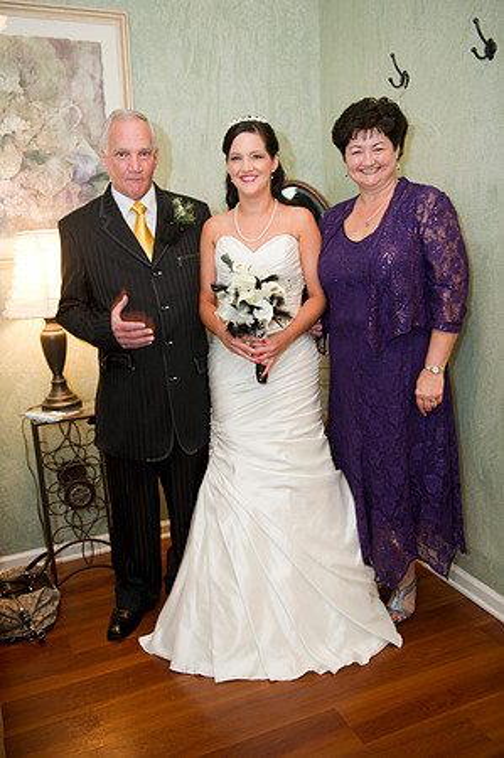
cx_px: 252
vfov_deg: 58.8
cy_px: 379
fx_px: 674
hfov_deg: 41.0
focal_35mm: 32
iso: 800
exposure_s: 1/125
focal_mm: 32
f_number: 2.8
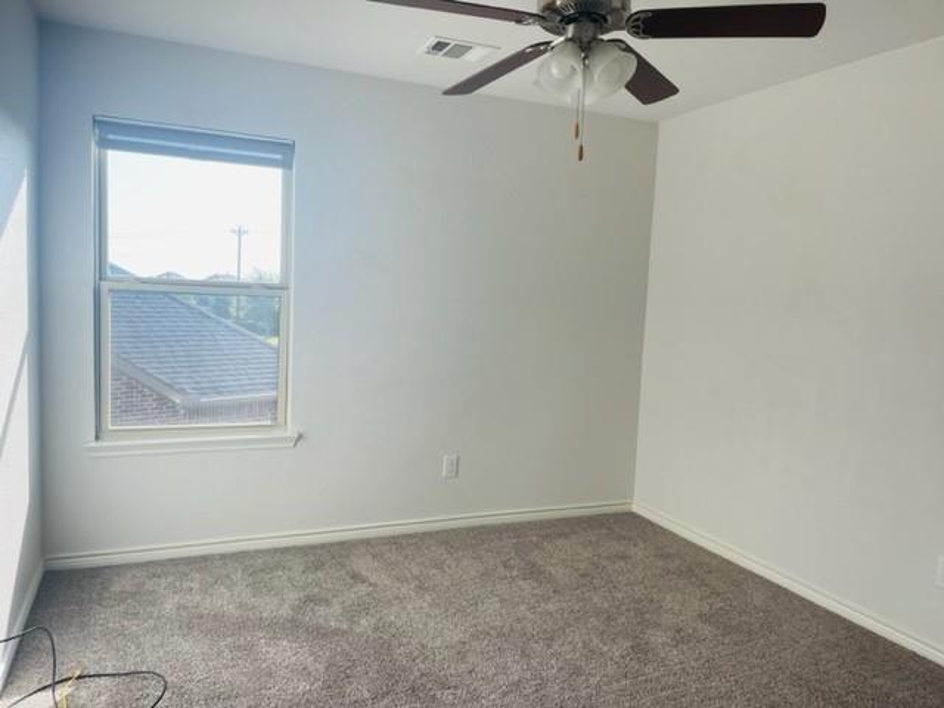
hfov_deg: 67.3
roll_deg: -2.8
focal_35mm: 26
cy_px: 354
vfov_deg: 53.1
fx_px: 709
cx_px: 472
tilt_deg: -5.3
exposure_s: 1/342
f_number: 1.6
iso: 32
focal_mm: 5.1
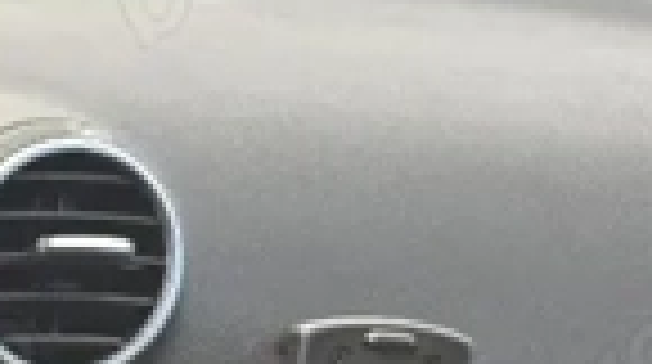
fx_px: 1795
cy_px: 557
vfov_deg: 11.1
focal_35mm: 104
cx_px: -692
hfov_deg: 15.7
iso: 40
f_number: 1.7
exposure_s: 1/182
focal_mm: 6.3
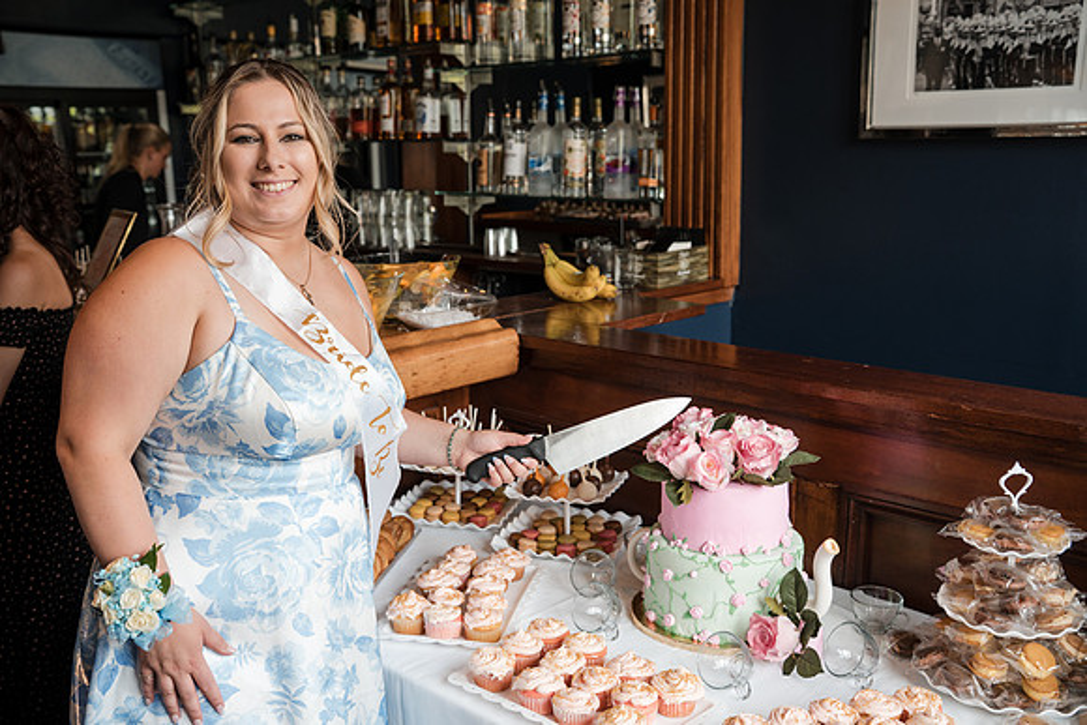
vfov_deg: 37.9
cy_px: 362
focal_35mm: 35
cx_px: 544
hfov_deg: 54.4
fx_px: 1057
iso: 1000
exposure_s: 1/250
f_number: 4
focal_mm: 35
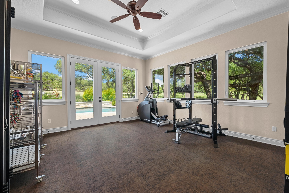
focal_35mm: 15
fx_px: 120
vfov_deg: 77.3
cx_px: 144
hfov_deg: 100.4
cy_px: 96
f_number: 8
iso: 250
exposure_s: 1/3
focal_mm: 15
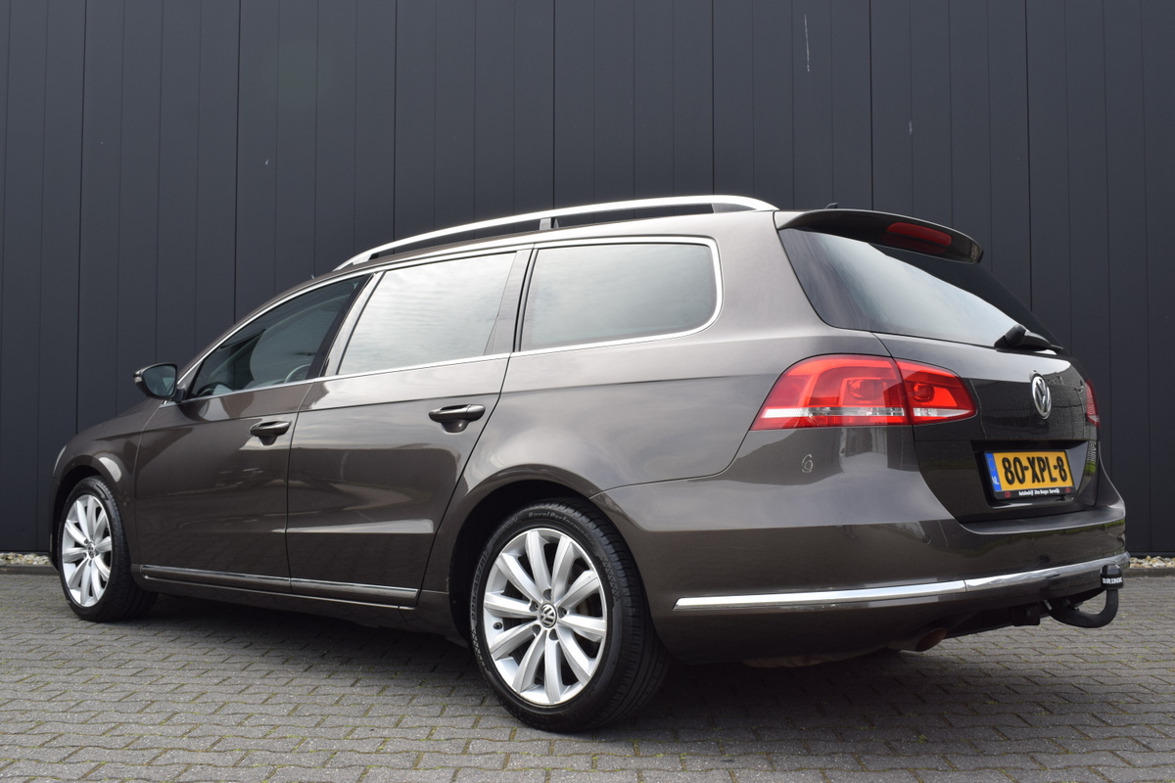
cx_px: 588
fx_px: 1224
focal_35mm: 38
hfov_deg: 51.3
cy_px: 392
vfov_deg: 35.5
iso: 320
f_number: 8
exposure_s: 1/250
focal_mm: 25
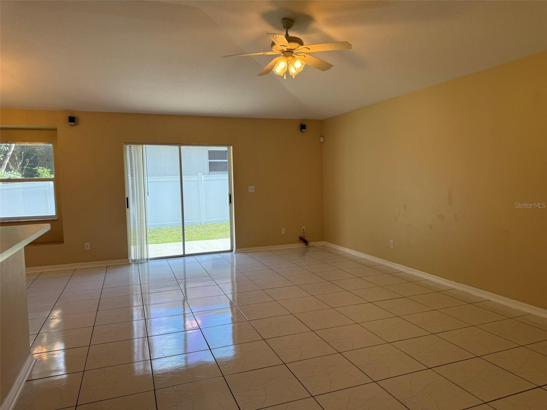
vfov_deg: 56.8
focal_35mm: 24
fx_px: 379
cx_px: 274
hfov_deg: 71.6
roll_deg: +0.7
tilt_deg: -2.8
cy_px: 205
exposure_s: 1/290
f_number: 1.78
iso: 100
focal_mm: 6.76
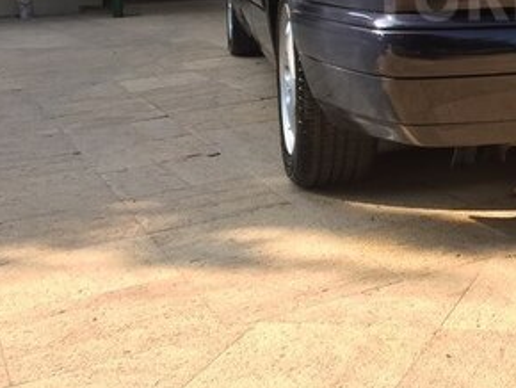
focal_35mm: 66
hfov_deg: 27.2
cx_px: 552
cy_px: -6
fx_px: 985
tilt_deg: -4.9
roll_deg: +0.1
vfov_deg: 21.5
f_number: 2.2
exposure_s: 1/347
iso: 32
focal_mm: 4.15
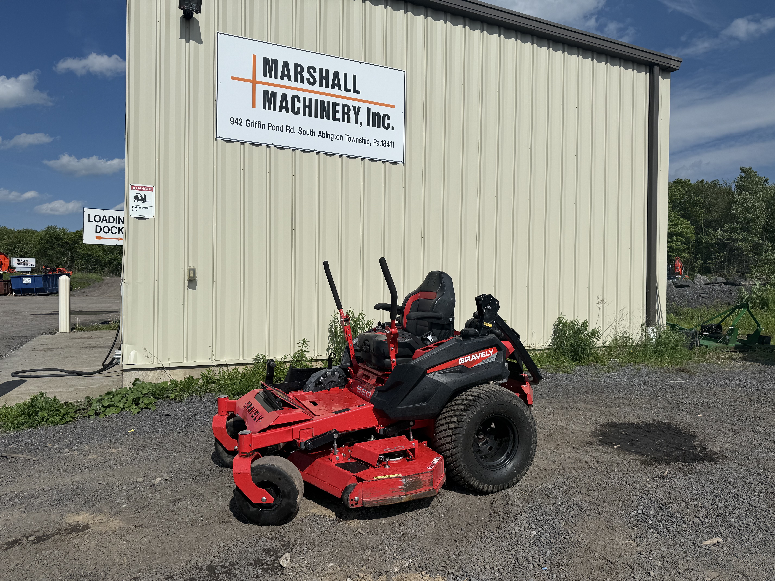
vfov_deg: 56.8
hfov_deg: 71.6
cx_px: 388
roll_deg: -0.3
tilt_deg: +0.3
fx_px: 537
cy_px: 290
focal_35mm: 24
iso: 80
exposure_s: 1/14286
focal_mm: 6.76
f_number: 1.78
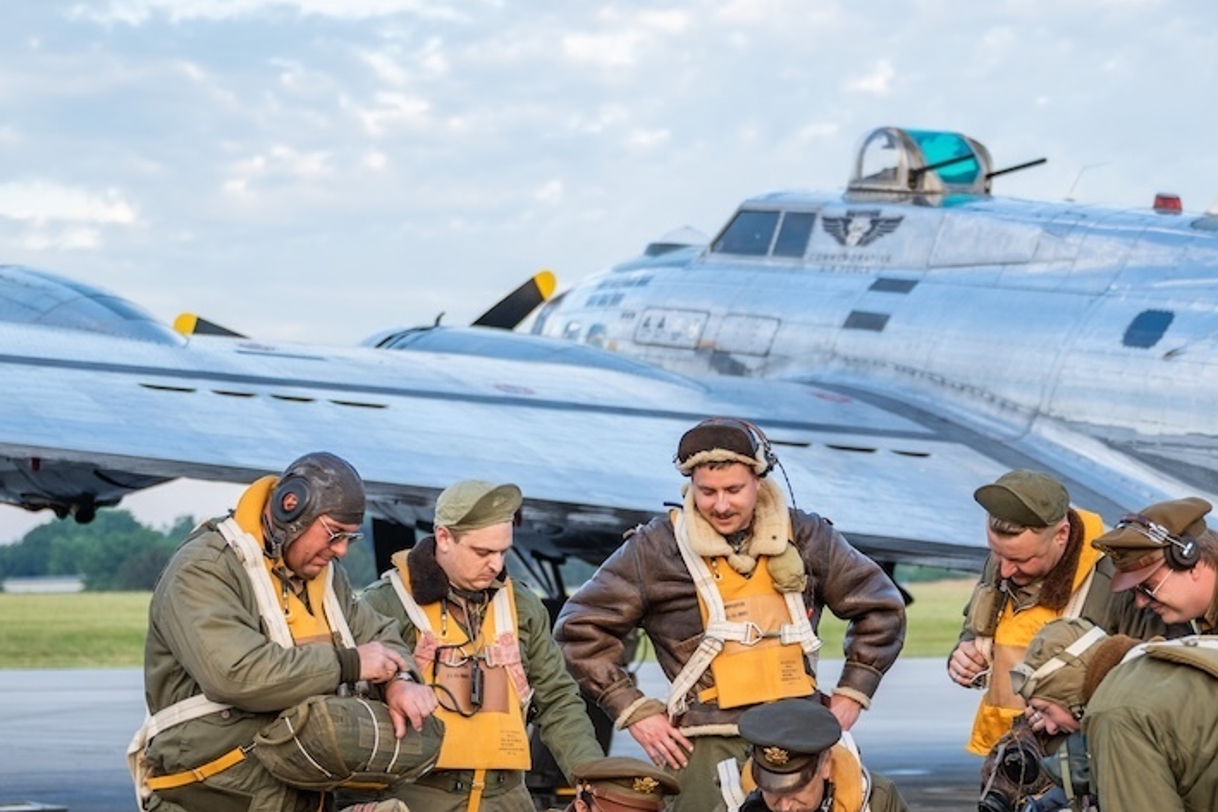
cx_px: 802
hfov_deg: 19.8
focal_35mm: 103
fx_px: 3485
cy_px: 625
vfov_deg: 13.2
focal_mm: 57
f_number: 2.8
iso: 250
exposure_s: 1/250
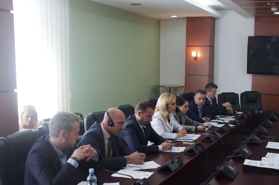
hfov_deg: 40.7
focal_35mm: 48
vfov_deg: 27.9
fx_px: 372
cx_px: 183
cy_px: 121
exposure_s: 1/60
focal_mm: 24.38
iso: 1600
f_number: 8
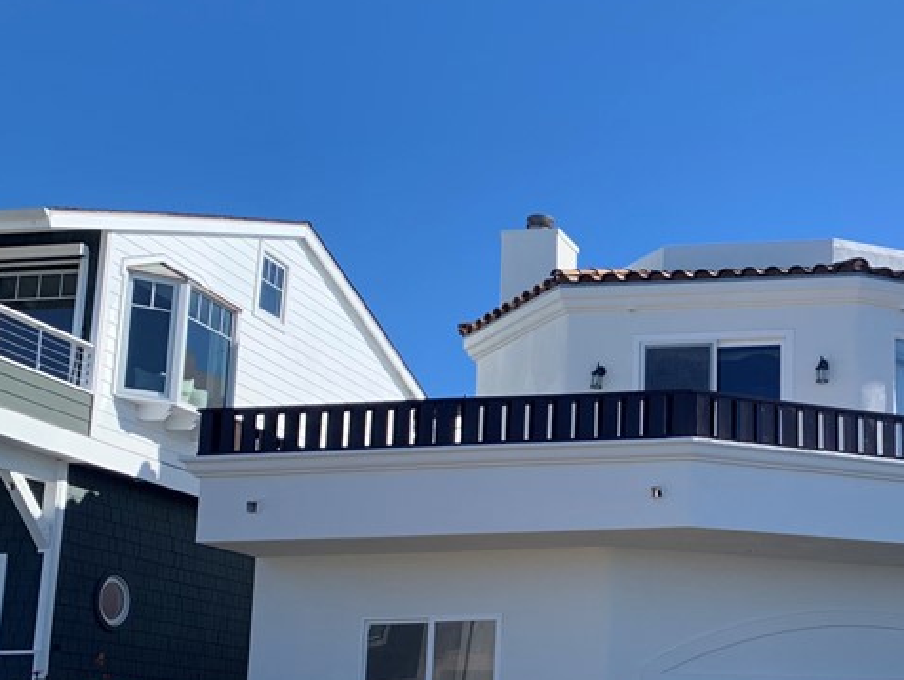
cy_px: 491
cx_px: 874
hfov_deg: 32.0
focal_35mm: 56
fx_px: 1464
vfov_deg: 25.9
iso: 25
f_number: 1.8
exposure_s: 1/1560
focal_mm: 4.25
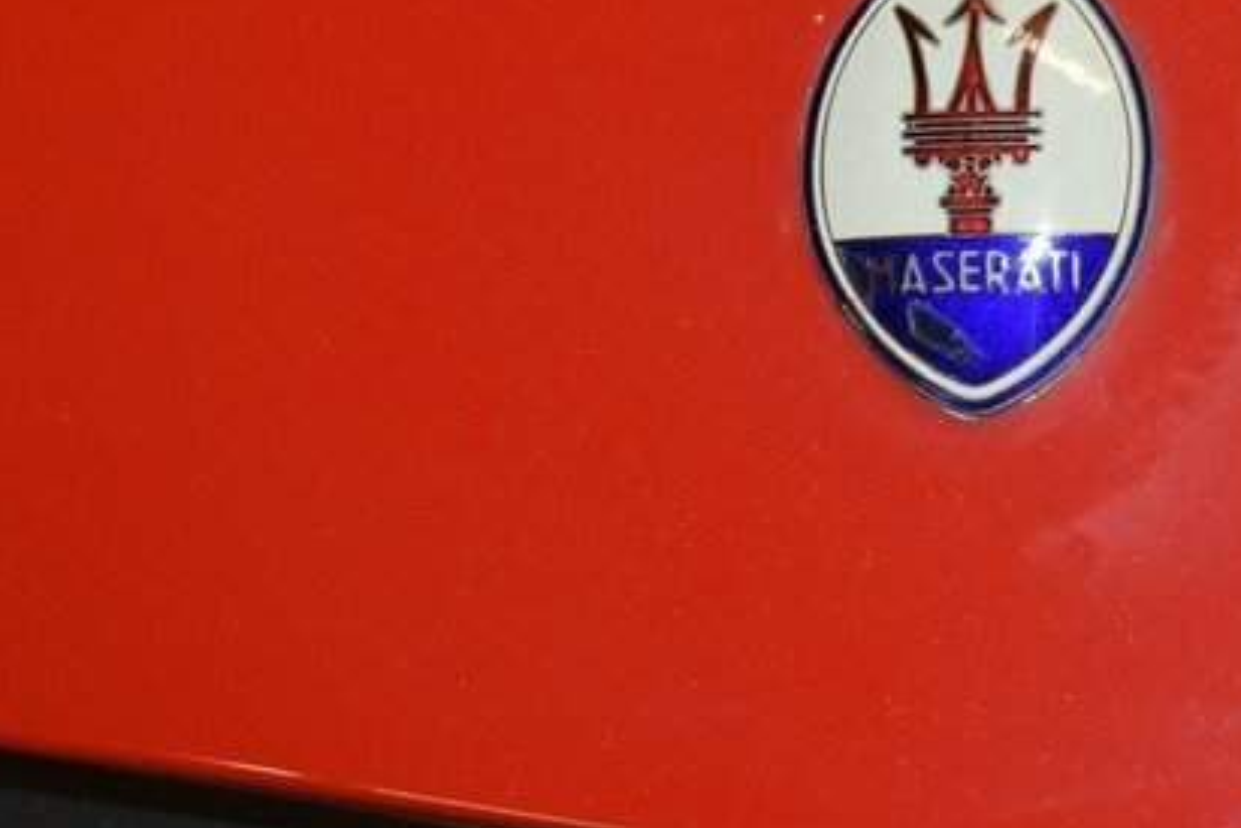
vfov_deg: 7.8
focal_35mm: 175
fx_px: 6032
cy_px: -227
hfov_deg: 11.7
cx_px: 915
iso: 1400
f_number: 4.8
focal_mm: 40
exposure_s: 1/60
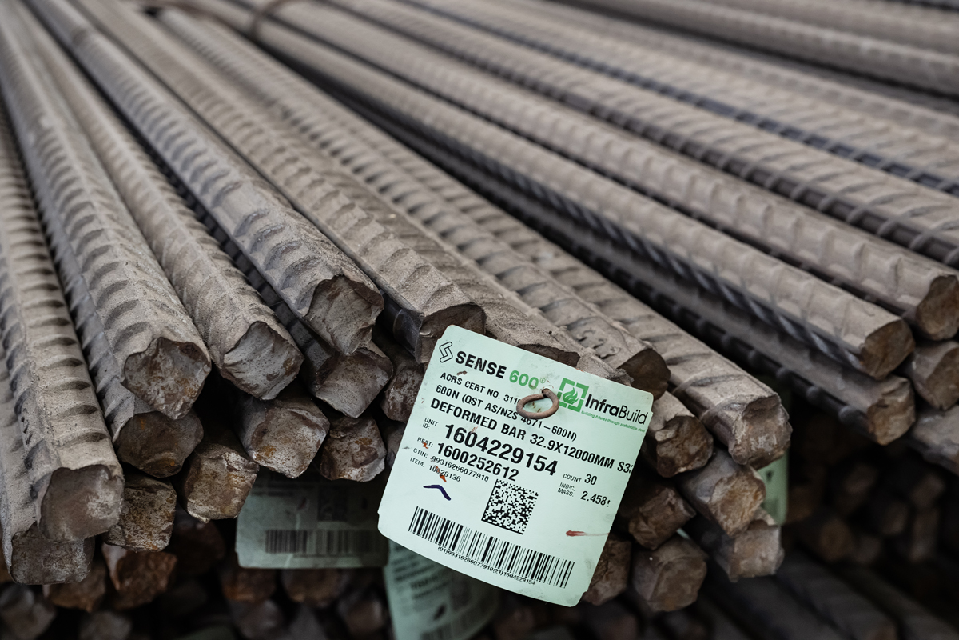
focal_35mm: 48
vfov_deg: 28.1
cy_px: 320
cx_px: 480
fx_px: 1279
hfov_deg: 41.1
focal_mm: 48
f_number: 6.3
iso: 2000
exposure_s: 1/40
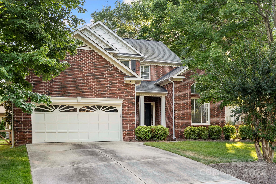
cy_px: 92
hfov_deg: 48.5
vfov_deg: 33.4
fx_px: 307
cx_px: 138
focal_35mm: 40
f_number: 4
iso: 250
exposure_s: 1/160
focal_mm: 40
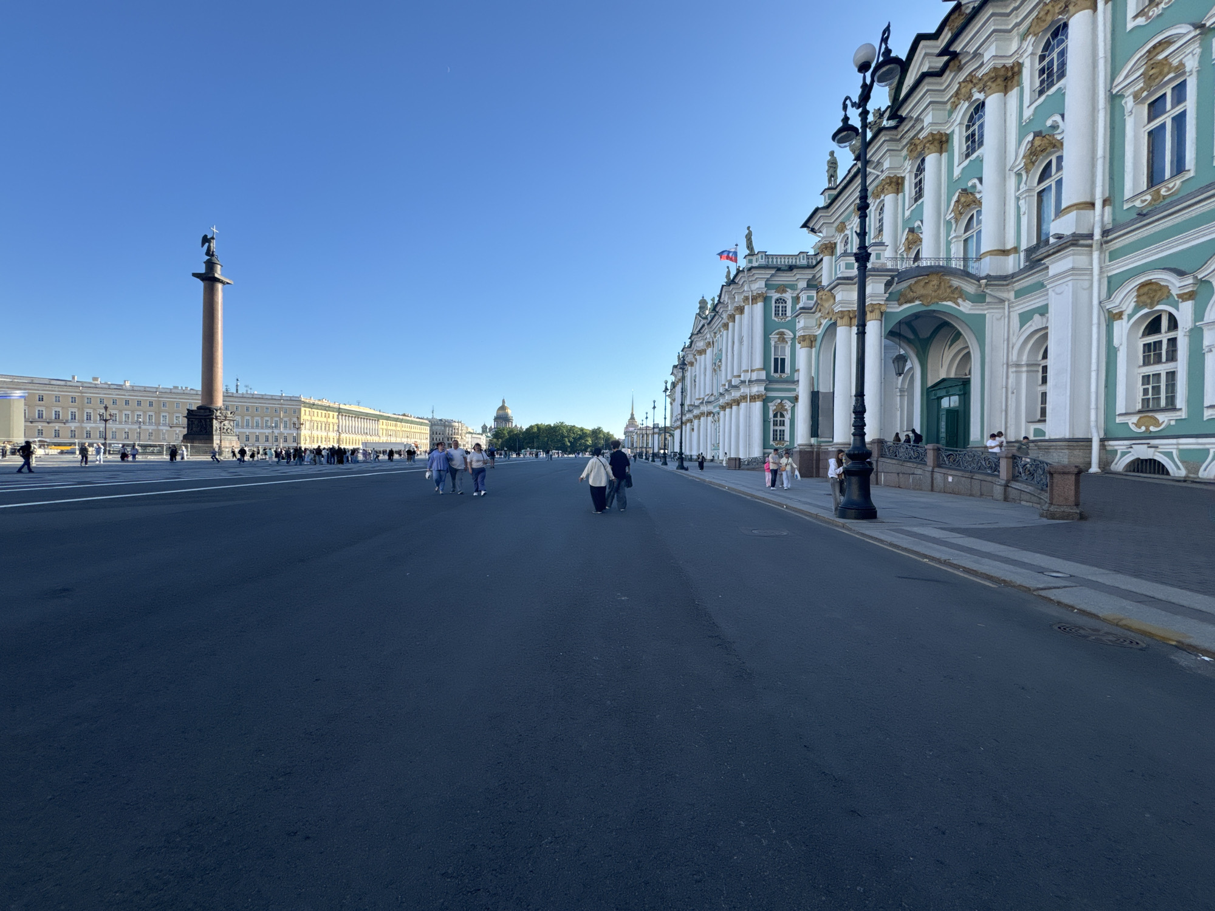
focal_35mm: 14
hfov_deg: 102.1
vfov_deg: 85.7
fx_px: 491
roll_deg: -3.4
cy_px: 456
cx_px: 608
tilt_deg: +0.1
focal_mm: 2.22
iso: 40
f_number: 2.2
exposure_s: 1/1217
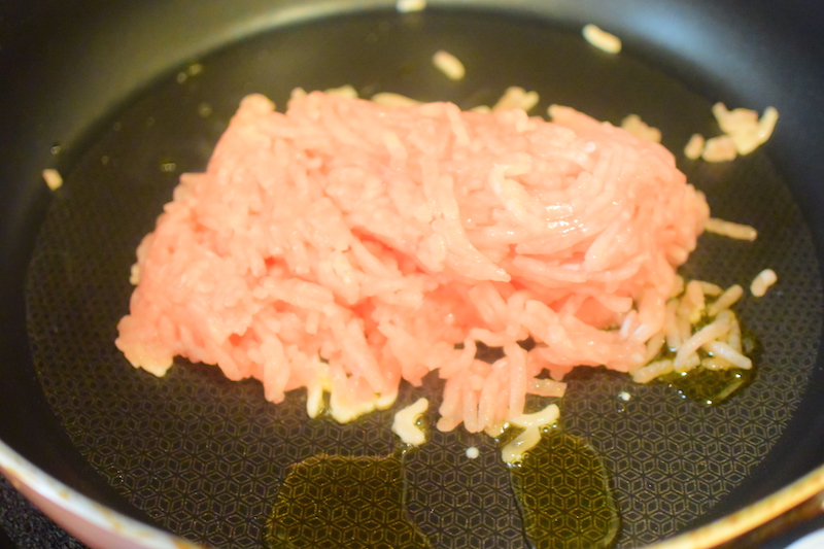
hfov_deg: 40.4
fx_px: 1121
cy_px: 274
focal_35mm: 49
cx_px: 412
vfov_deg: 27.5
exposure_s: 1/60
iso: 1600
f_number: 1.8
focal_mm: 18.5
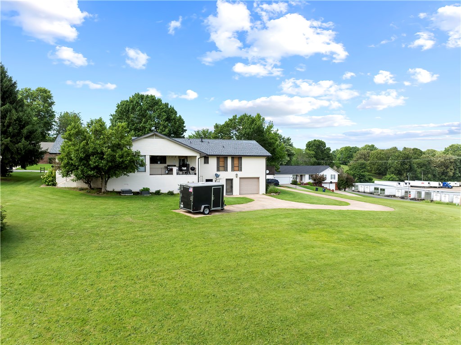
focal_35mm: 24
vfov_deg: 56.7
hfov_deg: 71.6
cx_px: 230
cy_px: 172
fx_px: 319
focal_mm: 12.29
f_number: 2.8
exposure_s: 1/1000
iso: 120
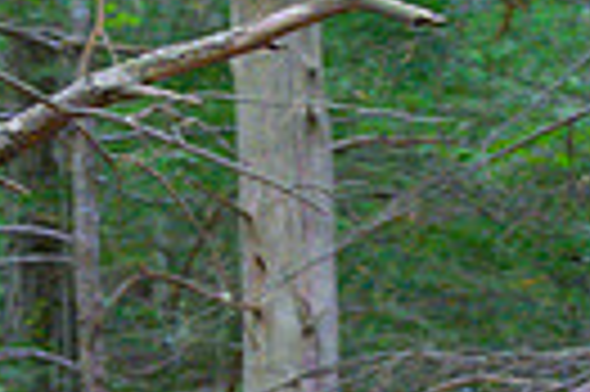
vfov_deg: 3.6
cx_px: 599
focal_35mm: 382
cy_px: 617
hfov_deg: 5.4
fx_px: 6253
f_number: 4
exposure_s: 1/200
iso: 8000
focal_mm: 86
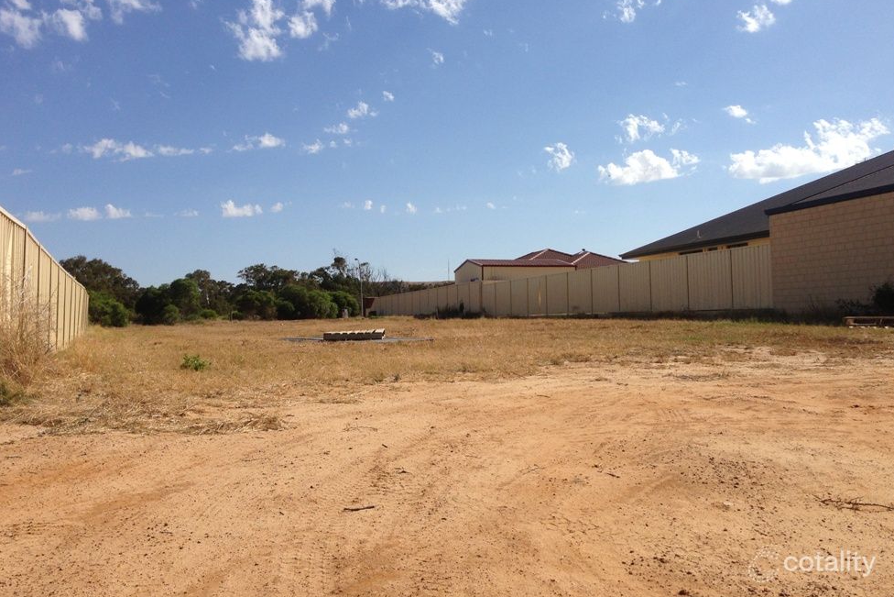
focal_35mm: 36
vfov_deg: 36.8
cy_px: 252
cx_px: 439
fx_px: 894
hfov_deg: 53.1
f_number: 2.4
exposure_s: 1/3012
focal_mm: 4.13
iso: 50
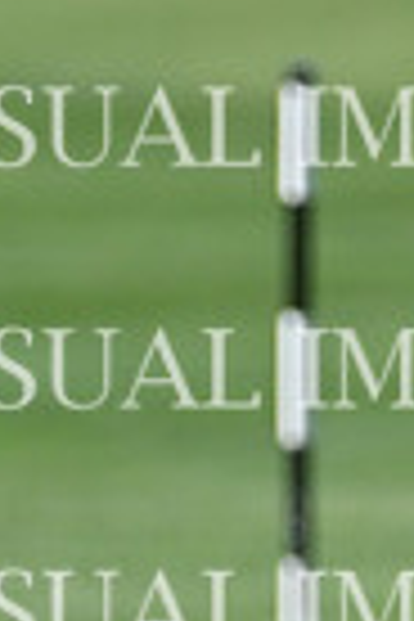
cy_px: 1215
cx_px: 650
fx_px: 75963
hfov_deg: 0.3
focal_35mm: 4404
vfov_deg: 0.5
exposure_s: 1/1000
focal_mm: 700
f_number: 9
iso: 450
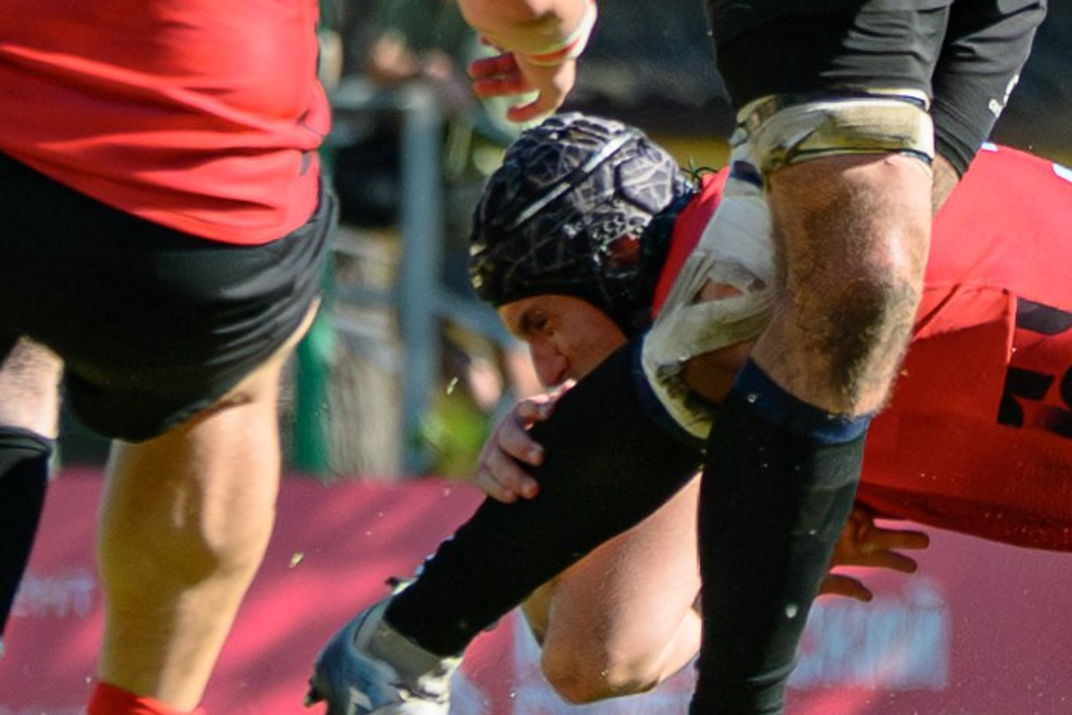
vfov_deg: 0.9
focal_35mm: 1598
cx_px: 777
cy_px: -164
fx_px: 47592
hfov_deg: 1.3
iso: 500
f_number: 4
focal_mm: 185
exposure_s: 1/4000
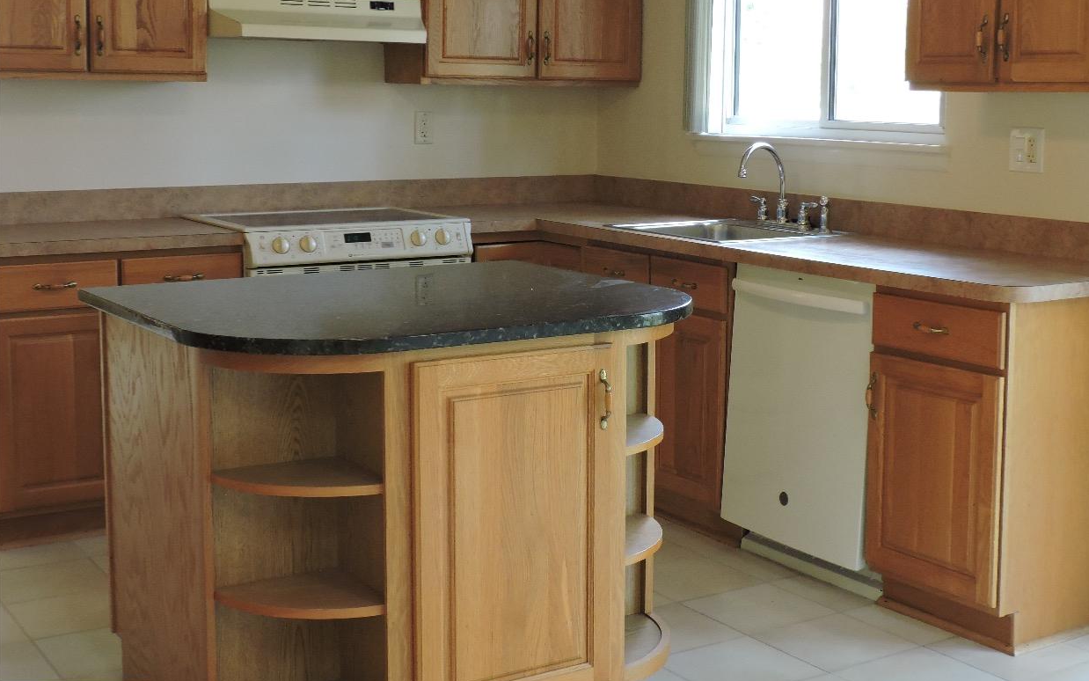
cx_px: 629
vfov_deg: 24.4
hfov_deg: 38.1
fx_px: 1573
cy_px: 260
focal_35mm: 53
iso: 320
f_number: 3.4
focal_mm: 7.7
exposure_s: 1/50
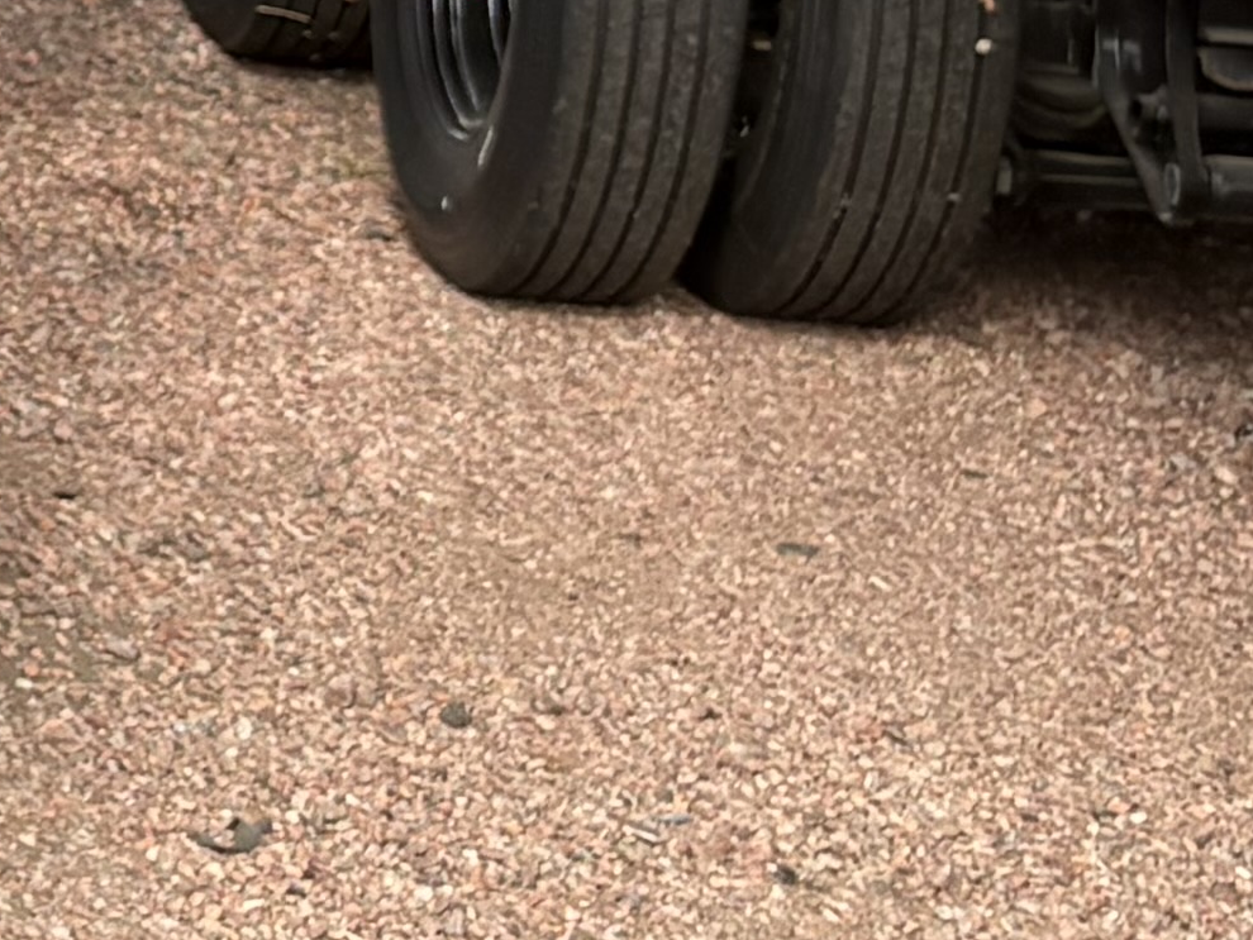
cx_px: -1609
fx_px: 5431
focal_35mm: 150
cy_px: -722
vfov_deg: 9.4
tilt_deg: -5.9
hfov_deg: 11.3
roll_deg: +0.2
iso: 64
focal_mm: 5.96
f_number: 1.6
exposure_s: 1/1364
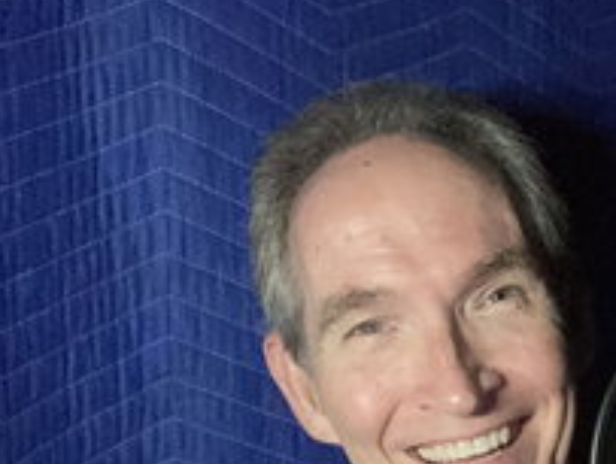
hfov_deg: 29.0
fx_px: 1123
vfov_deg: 22.7
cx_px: 595
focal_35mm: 63
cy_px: 435
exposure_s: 1/30
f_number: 2.2
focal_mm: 2.87
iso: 640
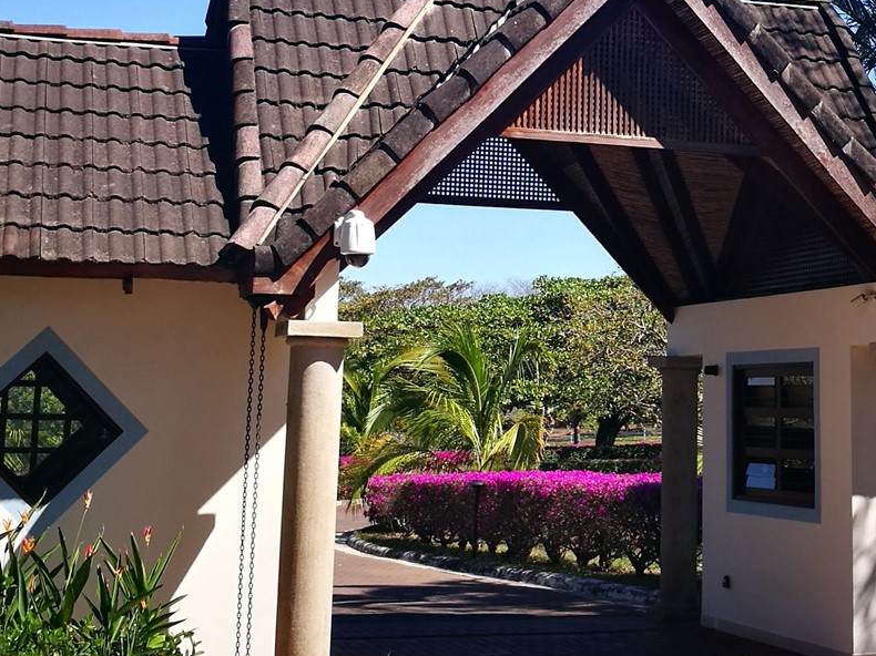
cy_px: 113
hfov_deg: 27.6
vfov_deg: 20.7
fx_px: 1771
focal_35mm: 70
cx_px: 592
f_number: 2.2
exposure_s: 1/617
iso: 50
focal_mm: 4.5
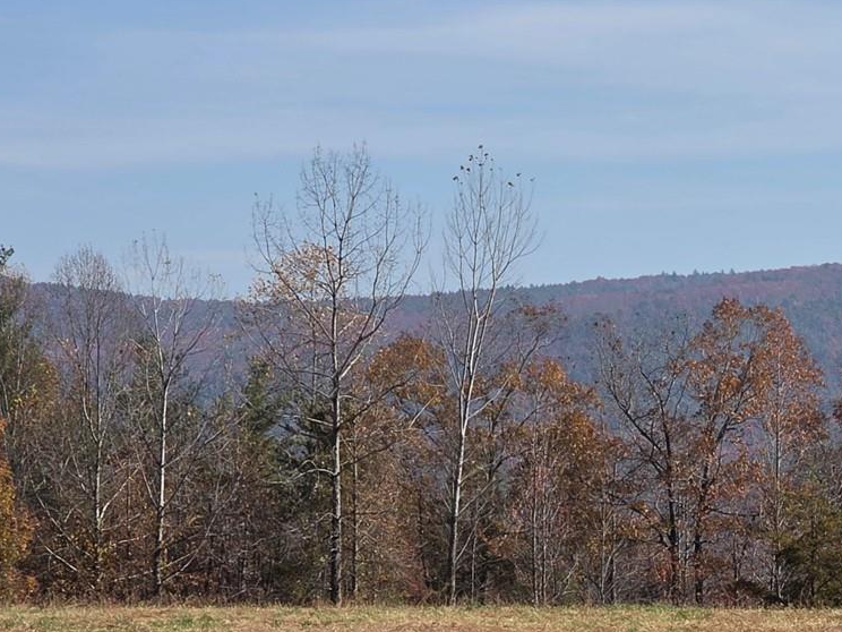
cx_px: 876
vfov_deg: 7.8
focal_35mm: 190
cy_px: 499
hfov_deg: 10.3
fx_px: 4622
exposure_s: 1/2775
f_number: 2.4
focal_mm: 7.9
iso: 50
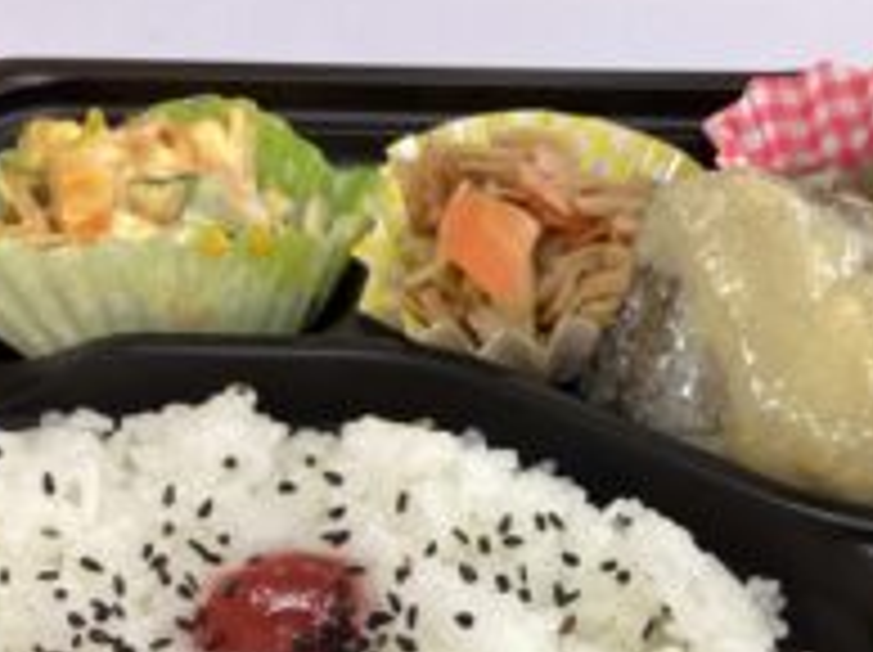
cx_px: 560
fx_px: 1511
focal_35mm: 60
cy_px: 528
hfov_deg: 32.0
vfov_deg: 24.0
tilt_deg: -48.5
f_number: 2.4
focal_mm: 3.3
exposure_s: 1/60
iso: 160
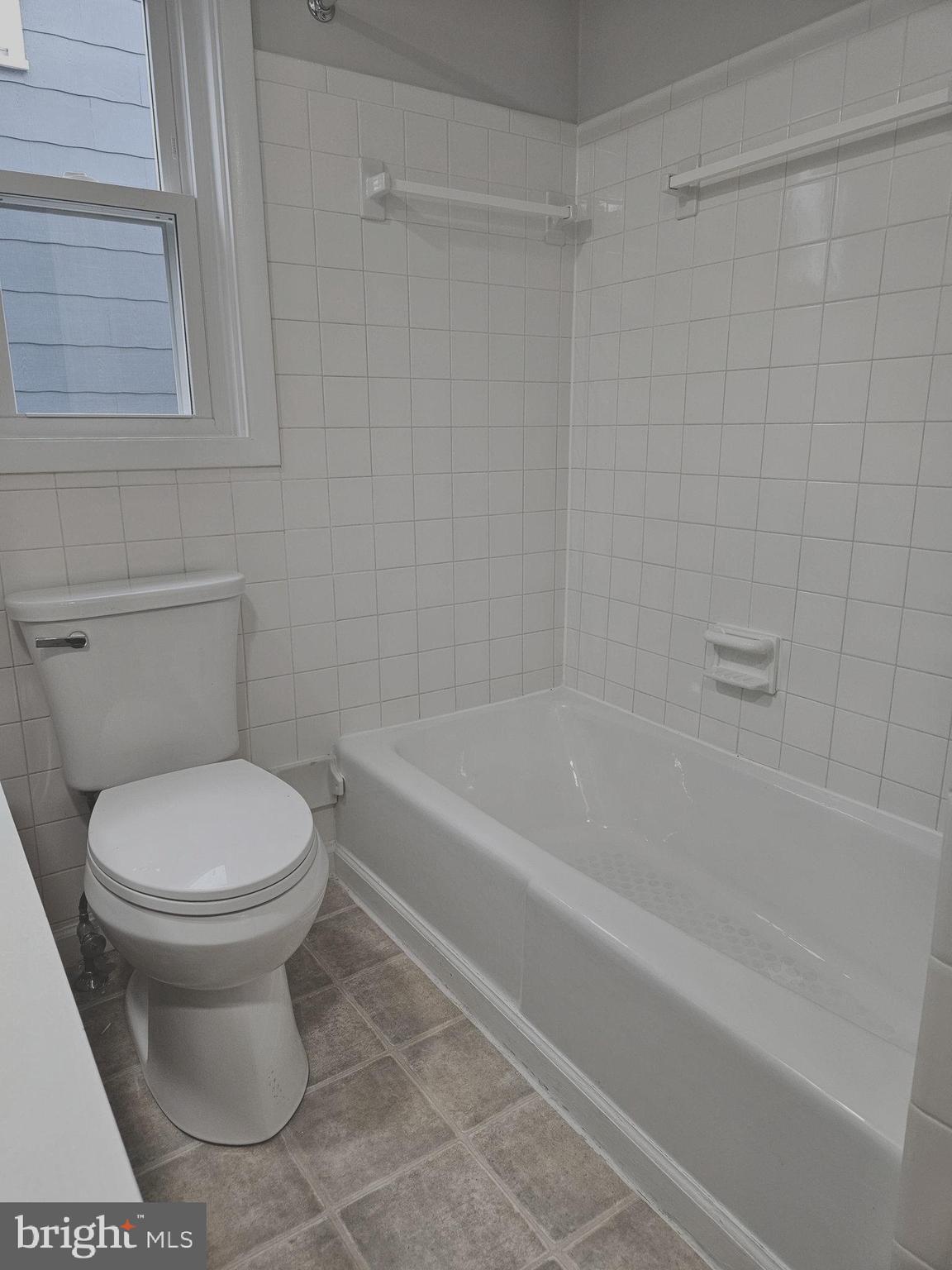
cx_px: 476
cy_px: 635
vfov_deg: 73.9
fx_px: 843
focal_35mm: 23
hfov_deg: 58.9
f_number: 1.8
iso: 200
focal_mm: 5.4
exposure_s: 1/120
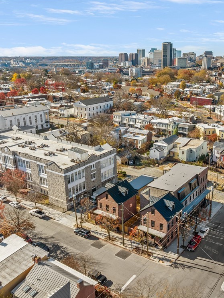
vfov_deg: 55.4
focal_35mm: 33
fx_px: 285
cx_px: 148
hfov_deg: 42.4
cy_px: 151
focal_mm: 12.29
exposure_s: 1/160
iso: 100
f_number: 8
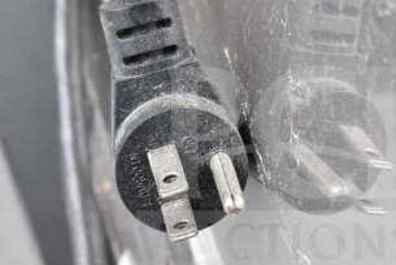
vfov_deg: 8.3
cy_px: 170
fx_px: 1817
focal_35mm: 165
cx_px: 282
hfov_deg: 12.4
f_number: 10
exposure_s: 1/400
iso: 6400
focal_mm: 55
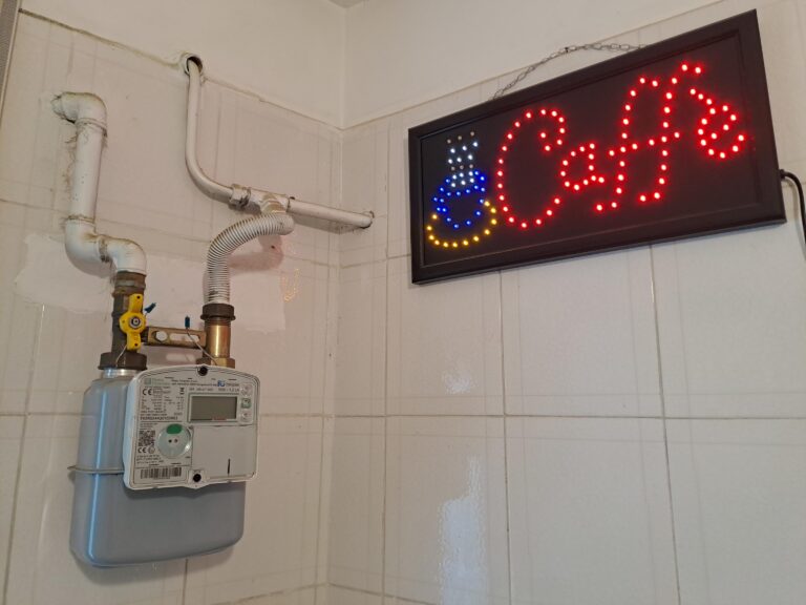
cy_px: 302
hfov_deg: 69.4
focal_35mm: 25
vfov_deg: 54.9
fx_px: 582
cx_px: 403
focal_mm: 4.65
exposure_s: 1/50
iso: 250
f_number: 1.8
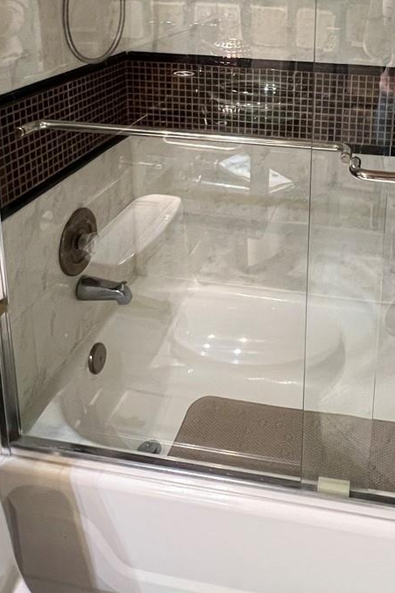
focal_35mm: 32
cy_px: 89
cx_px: 300
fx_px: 526
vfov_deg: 53.3
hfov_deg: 39.9
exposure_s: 1/60
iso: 400
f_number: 1.8
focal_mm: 1.57
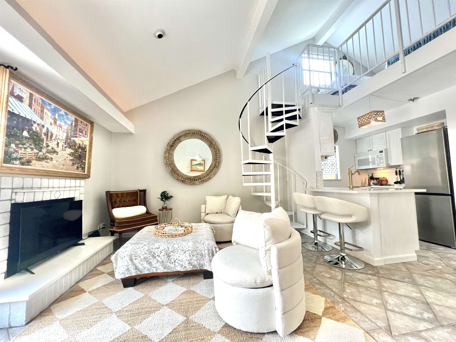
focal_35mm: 13
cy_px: 171
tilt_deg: +3.8
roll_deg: +1.1
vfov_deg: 89.9
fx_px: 171
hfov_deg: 106.2
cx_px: 228
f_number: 1.8
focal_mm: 1.57
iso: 200
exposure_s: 1/120
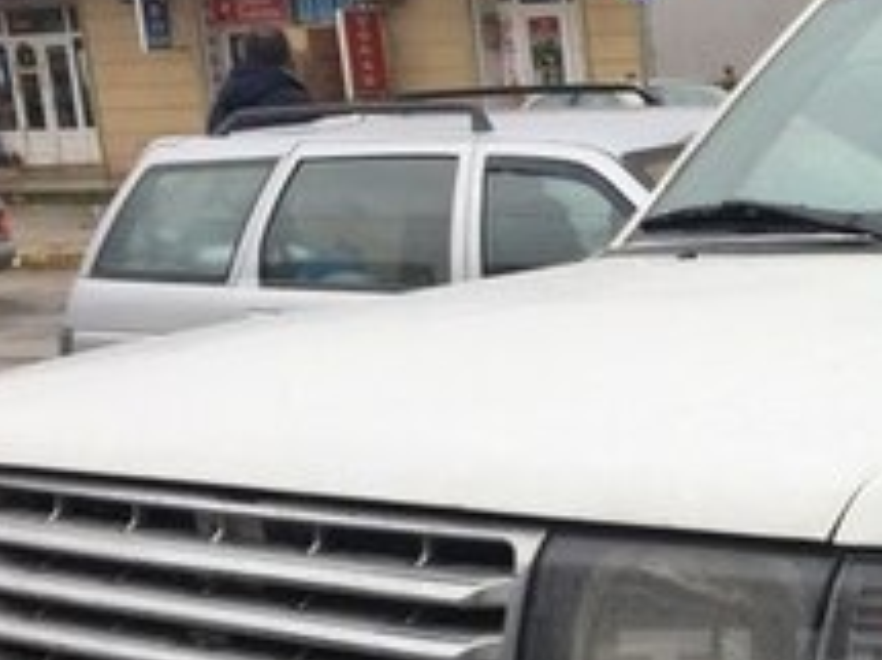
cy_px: 691
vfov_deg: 16.2
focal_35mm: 89
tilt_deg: -13.5
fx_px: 2266
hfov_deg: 20.7
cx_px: 1038
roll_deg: +1.6
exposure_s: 1/670
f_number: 2.2
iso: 32
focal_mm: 4.15
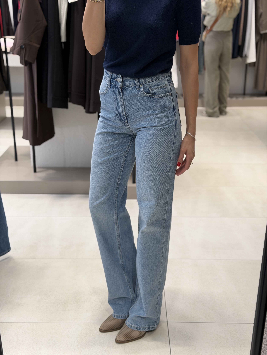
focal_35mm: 48
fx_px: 494
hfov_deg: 30.3
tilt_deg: -35.0
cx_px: 134
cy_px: 178
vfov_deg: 39.7
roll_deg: -1.7
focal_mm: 6.76
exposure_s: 1/121
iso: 50
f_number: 1.78
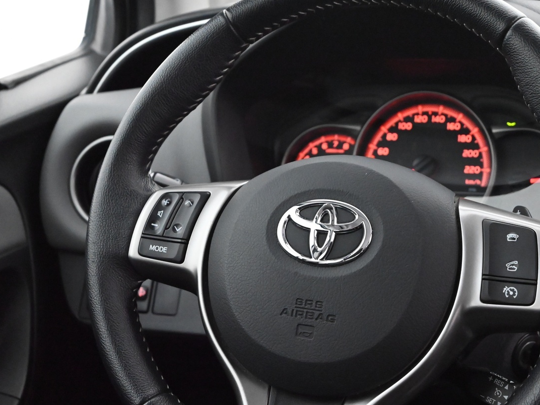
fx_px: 983
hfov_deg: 30.6
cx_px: 325
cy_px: 219
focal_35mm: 63
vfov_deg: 23.3
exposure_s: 1/60
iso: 10000
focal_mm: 44
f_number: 6
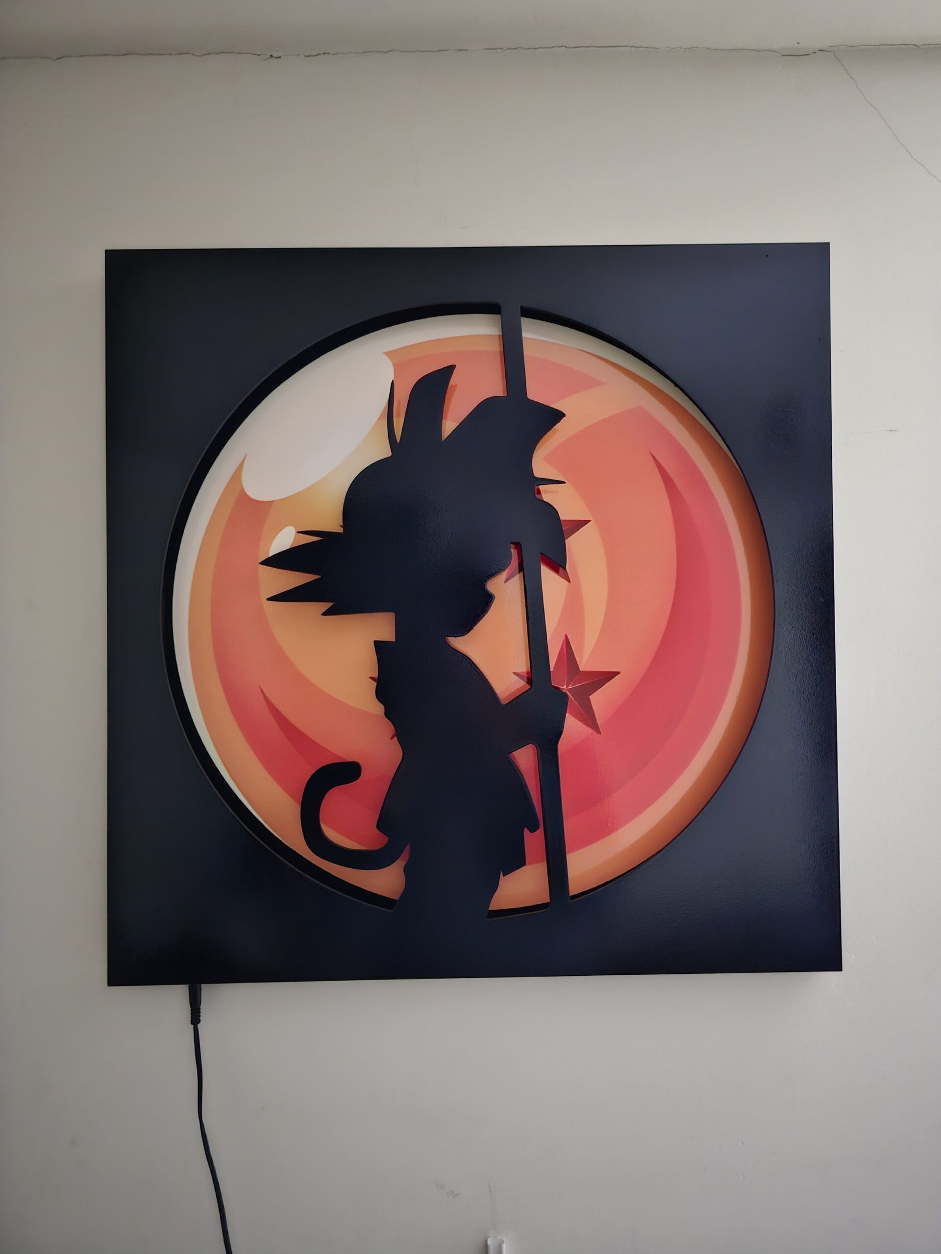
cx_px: 470
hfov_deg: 58.9
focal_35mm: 23
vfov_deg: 73.9
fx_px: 834
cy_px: 627
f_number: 1.7
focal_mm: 6.3
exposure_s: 1/14
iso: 1600
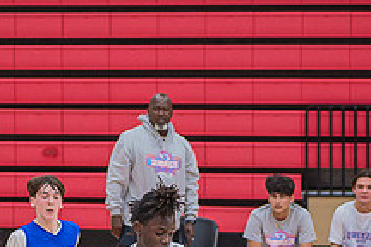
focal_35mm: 301
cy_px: 271
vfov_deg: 4.6
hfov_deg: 6.8
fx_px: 3102
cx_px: 144
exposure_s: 1/250
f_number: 4.8
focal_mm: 112
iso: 1000
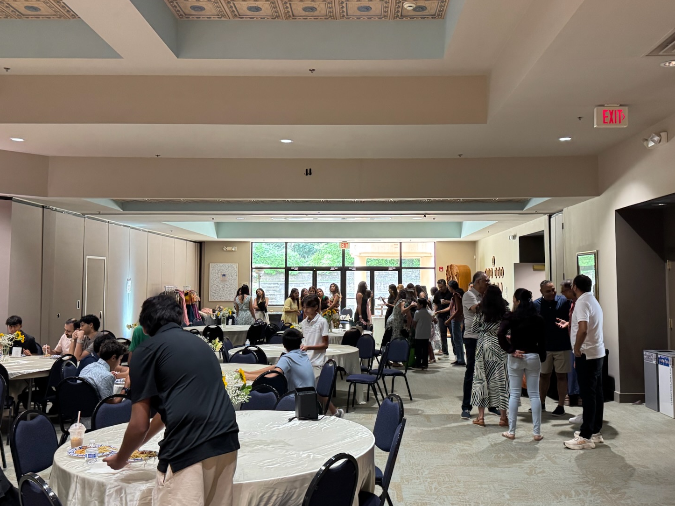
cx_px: 364
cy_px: 243
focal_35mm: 34
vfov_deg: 41.8
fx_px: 663
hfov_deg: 53.9
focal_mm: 6.76
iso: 640
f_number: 1.78
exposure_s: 1/60
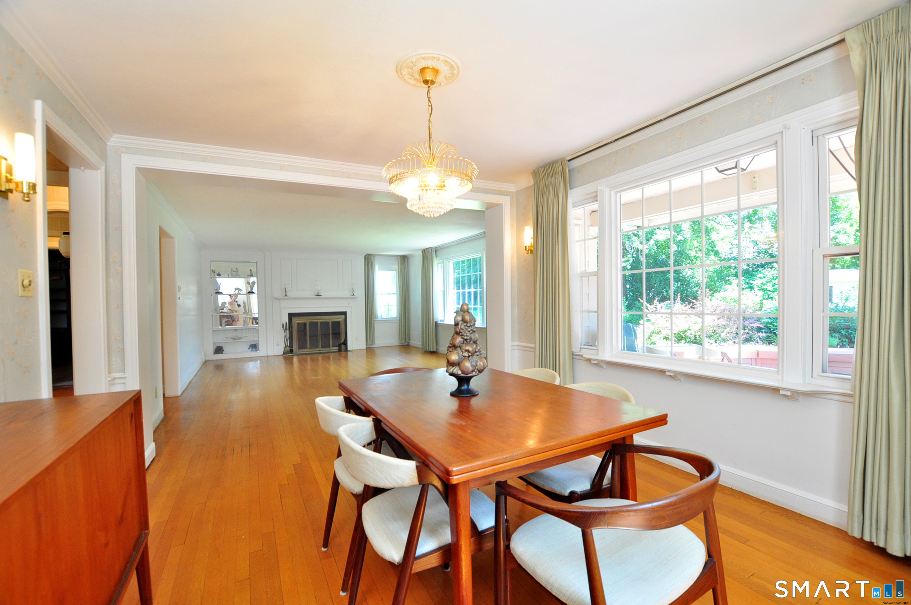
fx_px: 379
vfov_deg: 77.2
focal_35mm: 15
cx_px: 456
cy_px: 302
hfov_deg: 100.5
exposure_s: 1/60
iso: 800
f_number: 5
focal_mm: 10
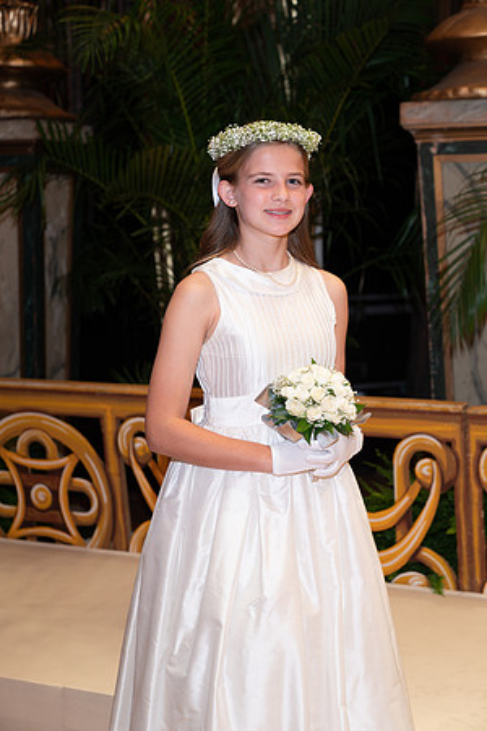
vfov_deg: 28.8
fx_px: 1420
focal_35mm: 70
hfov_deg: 19.5
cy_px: 366
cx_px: 244
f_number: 4.5
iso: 400
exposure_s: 1/25
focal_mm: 70
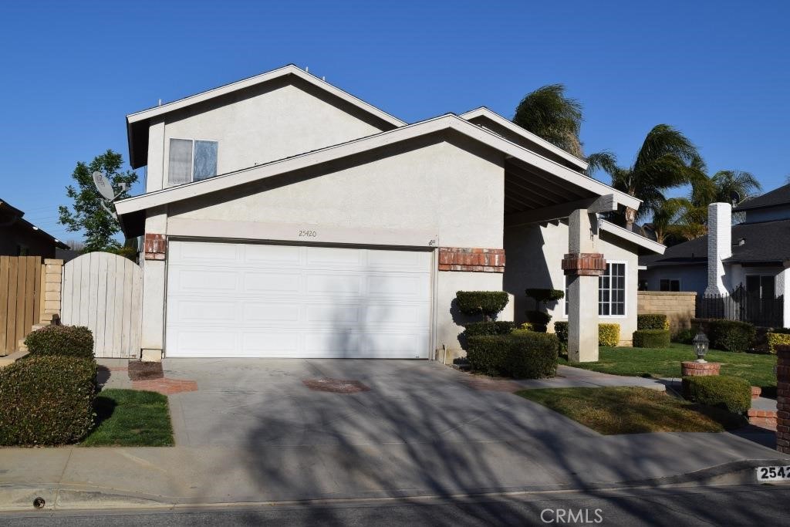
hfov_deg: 47.9
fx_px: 889
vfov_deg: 33.0
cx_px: 395
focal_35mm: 40
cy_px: 264
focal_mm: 27
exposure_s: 1/640
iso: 200
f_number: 13
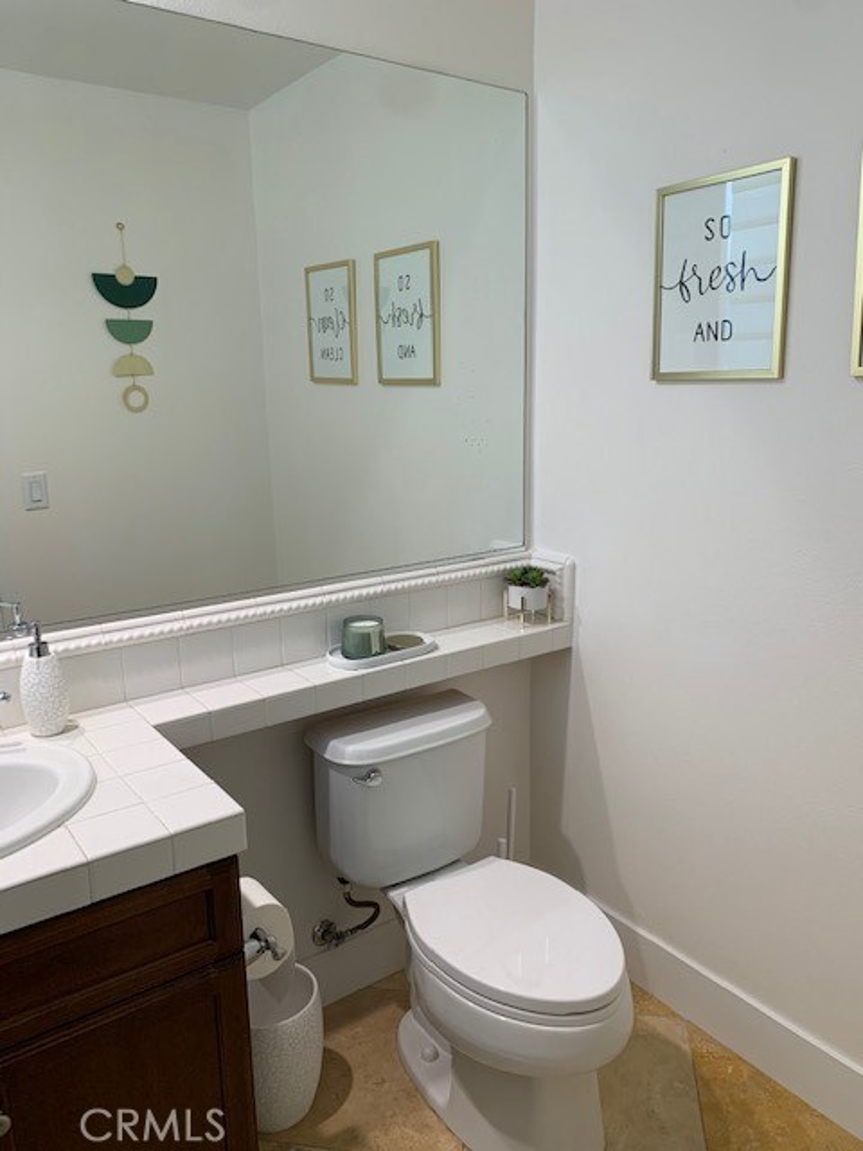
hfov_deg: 53.1
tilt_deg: -11.5
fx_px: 864
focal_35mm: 26
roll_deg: +1.3
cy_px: 576
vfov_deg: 67.3
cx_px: 432
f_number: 1.8
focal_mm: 4.25
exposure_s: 1/109
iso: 100
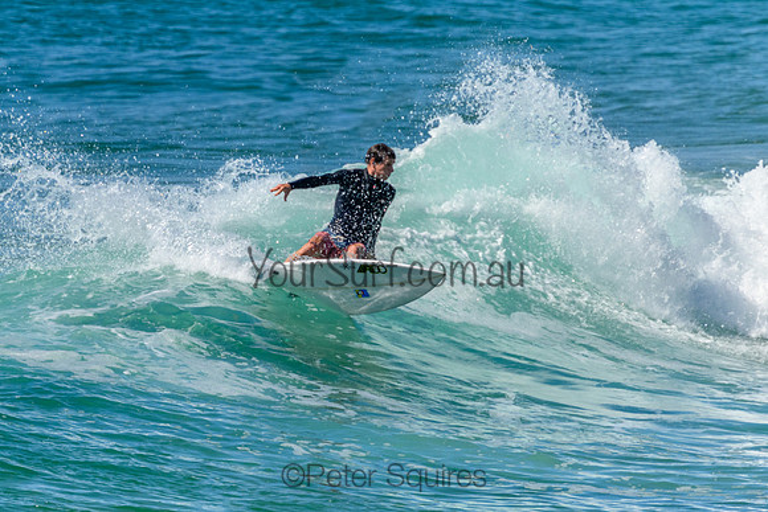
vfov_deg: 1.3
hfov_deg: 1.9
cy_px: 220
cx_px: 324
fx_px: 23483
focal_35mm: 1101
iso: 900
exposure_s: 1/2000
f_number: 11
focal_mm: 800
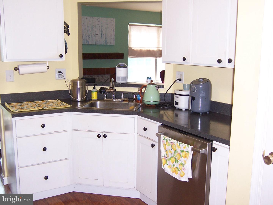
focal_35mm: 40
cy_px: 102
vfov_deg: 36.0
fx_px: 315
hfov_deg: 46.8
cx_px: 136
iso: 140
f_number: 3.4
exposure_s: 1/60
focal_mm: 6.7
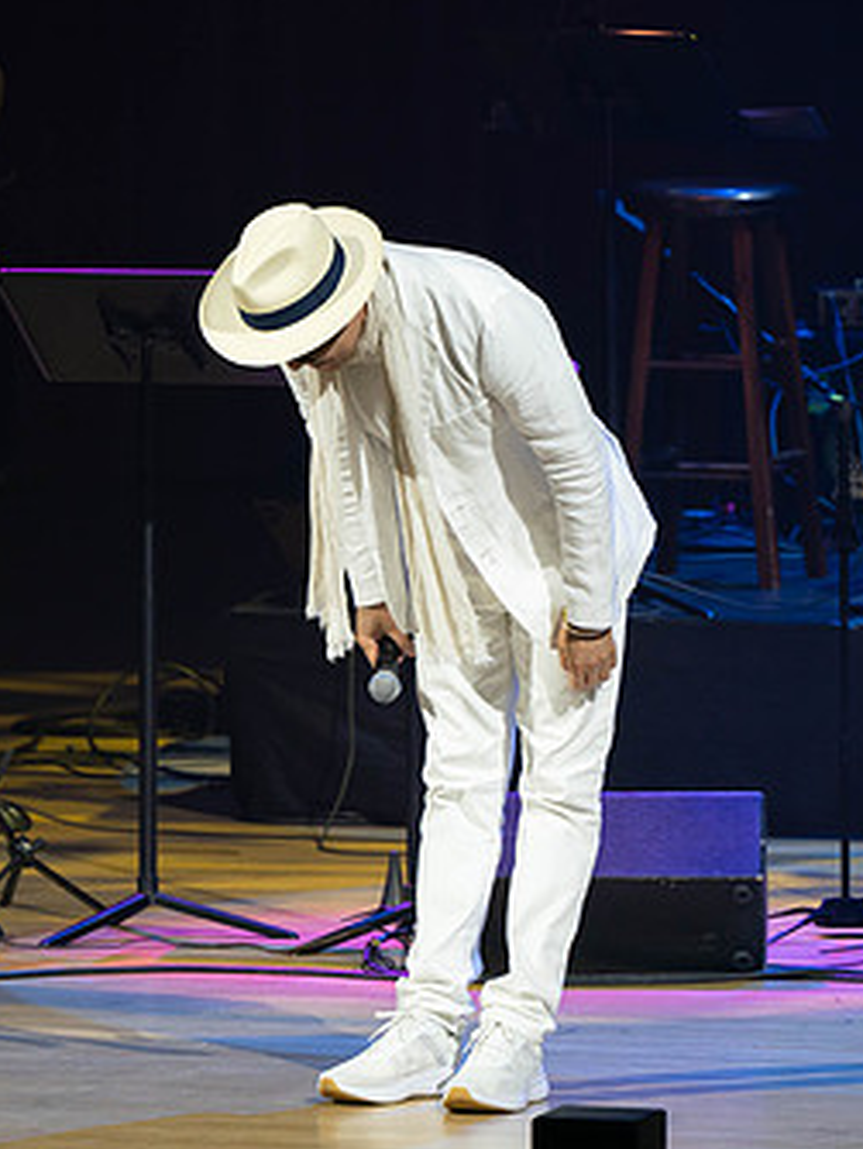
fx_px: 17628
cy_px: 580
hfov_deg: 2.8
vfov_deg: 3.7
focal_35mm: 531
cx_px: 430
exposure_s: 1/100
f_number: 5.6
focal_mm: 318
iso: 2500
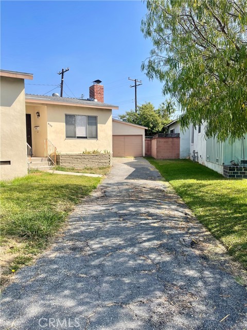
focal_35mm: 25
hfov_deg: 54.9
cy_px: 165
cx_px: 124
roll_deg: +0.0
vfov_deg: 69.4
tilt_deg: -4.4
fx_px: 238
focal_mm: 5.1
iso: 32
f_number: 1.6
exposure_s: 1/2545
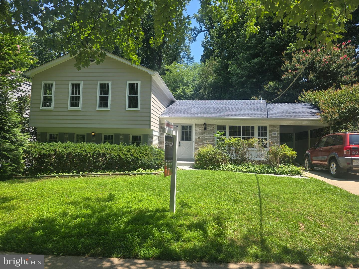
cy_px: 134
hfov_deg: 73.9
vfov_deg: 58.9
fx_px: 239
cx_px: 180
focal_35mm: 23
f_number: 1.7
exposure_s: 1/328
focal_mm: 6.3
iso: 12
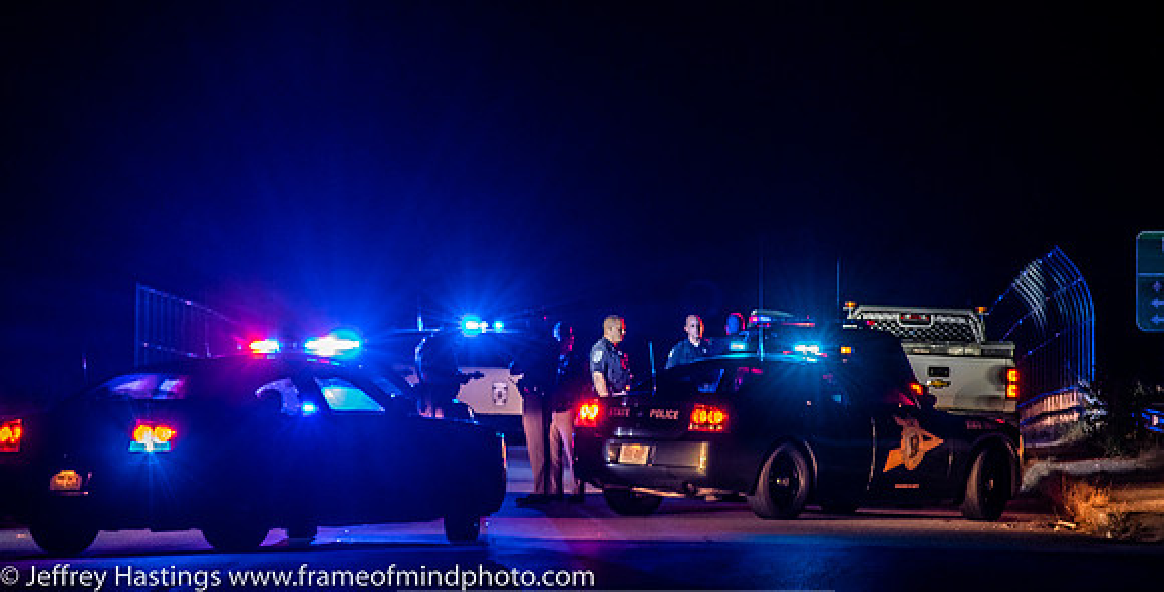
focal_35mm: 283
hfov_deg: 7.8
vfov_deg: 4.0
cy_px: 317
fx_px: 8544
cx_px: 565
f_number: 5.3
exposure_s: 1/30
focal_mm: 165
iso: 2000
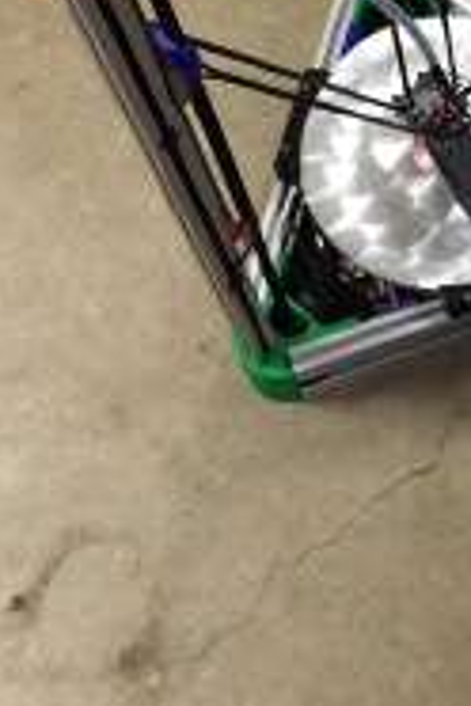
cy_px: -27
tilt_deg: -57.2
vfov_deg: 28.7
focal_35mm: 65
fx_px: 1276
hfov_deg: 20.1
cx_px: 498
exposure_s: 1/30
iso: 320
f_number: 2.2
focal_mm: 4.15
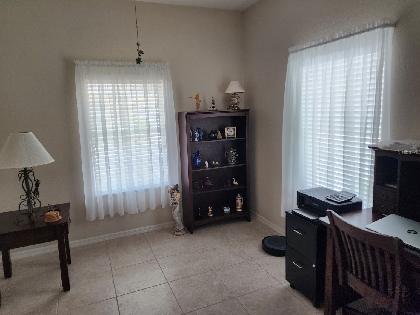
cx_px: 204
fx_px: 291
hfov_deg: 71.6
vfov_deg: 56.8
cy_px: 152
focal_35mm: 24
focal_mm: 6.4
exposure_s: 1/180
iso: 160
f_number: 1.8
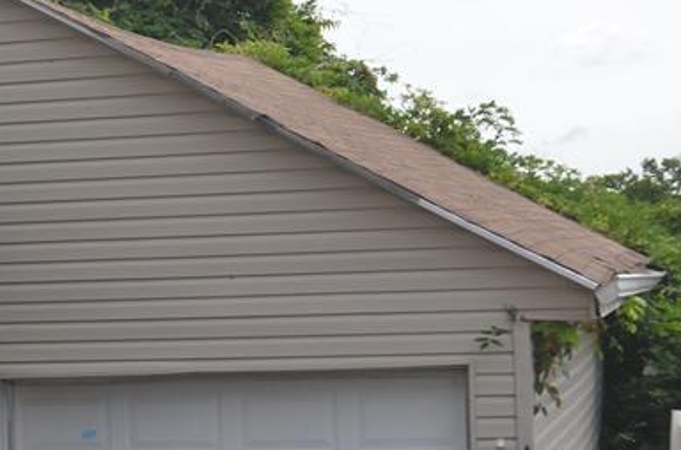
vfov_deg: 13.0
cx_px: -18
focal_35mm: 104
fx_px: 1962
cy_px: 413
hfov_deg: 19.1
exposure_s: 1/200
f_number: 8
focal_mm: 26
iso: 100
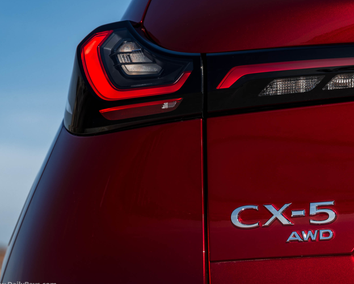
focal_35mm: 190
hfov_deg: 10.1
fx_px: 1991
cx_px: 250
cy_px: 113
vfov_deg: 8.1
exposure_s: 1/250
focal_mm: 135
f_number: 8
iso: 100
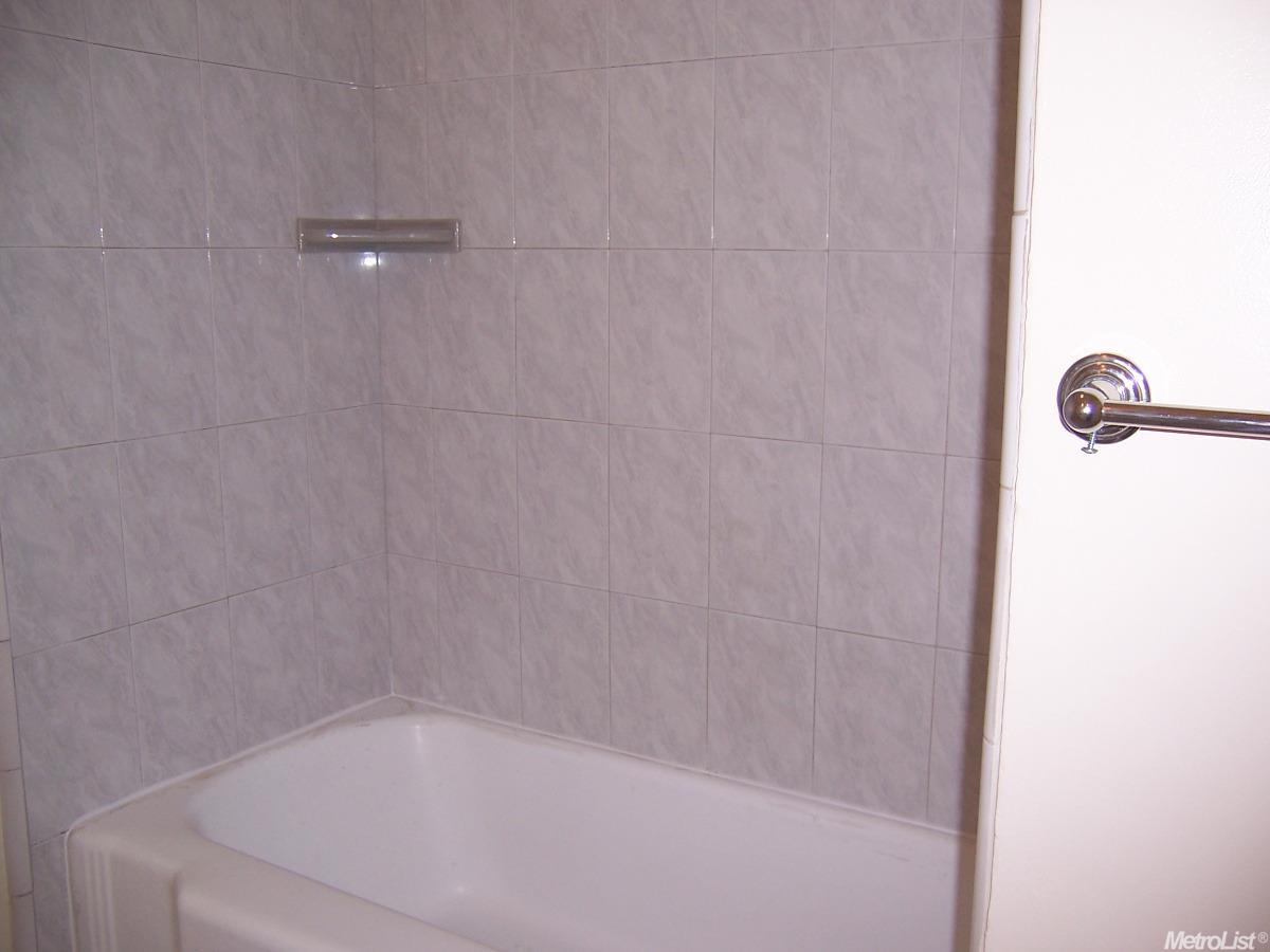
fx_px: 1211
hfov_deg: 55.4
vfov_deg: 42.9
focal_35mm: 33
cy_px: 476
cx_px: 635
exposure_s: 1/60
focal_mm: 5.5
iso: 80
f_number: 2.8
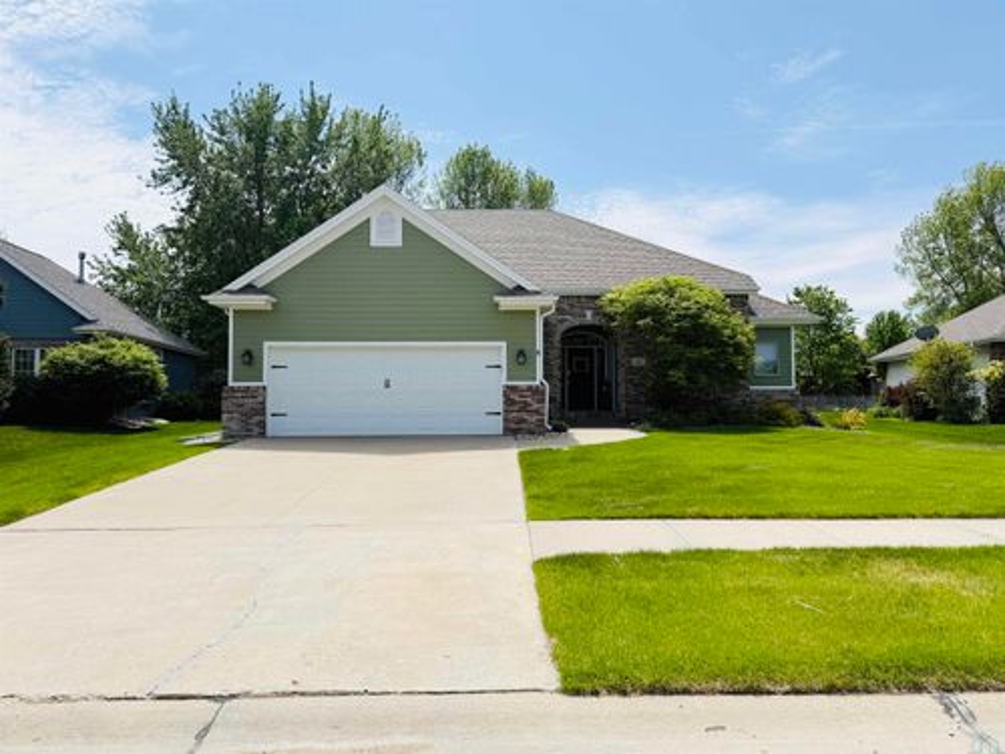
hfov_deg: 71.6
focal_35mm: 24
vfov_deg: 56.8
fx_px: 697
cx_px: 502
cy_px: 377
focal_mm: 6.76
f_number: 1.78
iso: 80
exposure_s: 1/6711
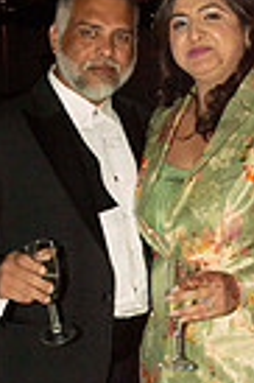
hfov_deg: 15.2
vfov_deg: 22.7
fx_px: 944
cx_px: 225
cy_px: 291
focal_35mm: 89
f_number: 8
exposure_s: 1/60
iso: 400
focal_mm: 18
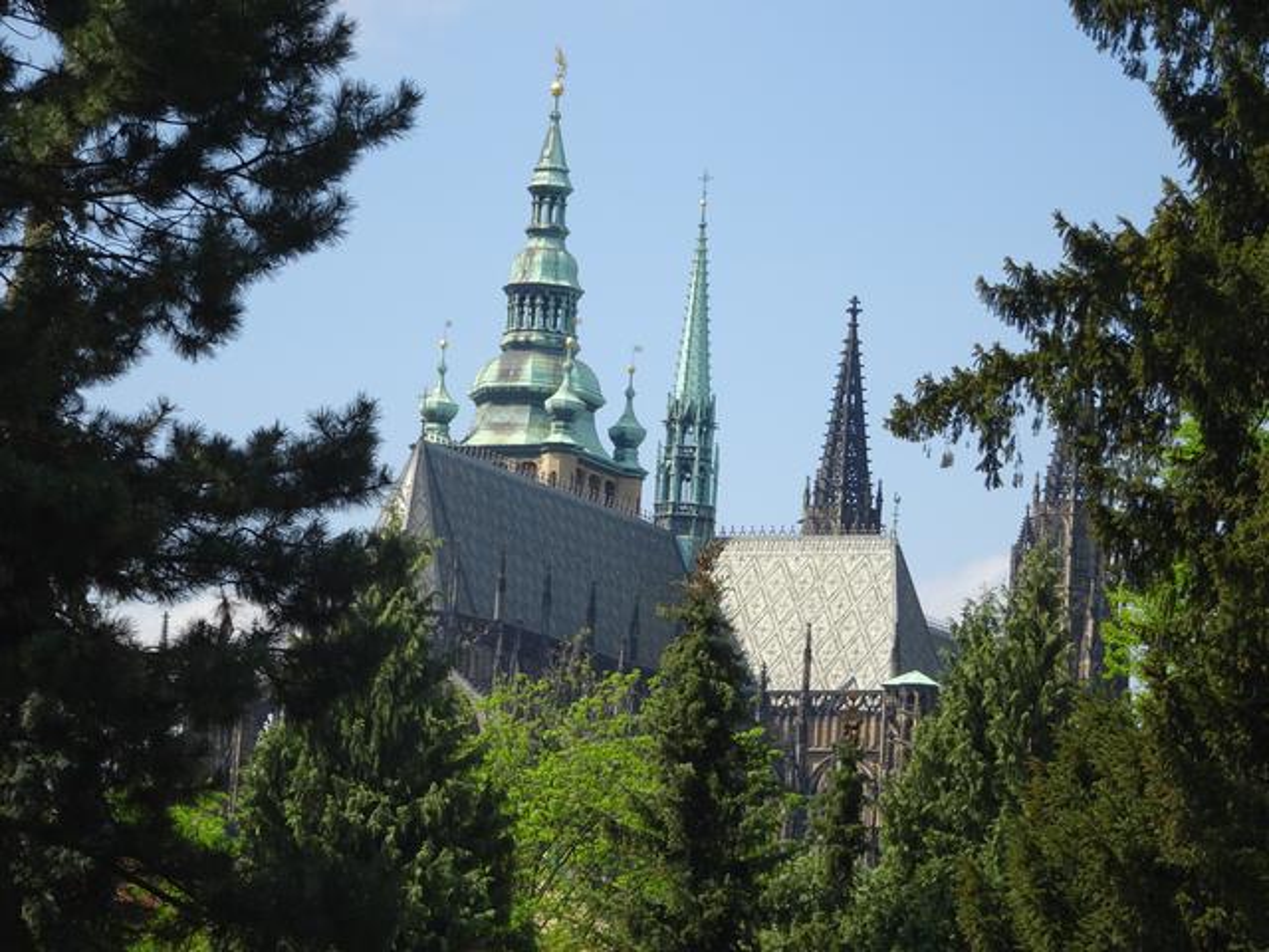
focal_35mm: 150
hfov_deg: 13.2
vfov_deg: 9.9
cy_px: 476
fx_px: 5499
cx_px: 634
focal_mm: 25.66
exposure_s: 1/320
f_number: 5.6
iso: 80
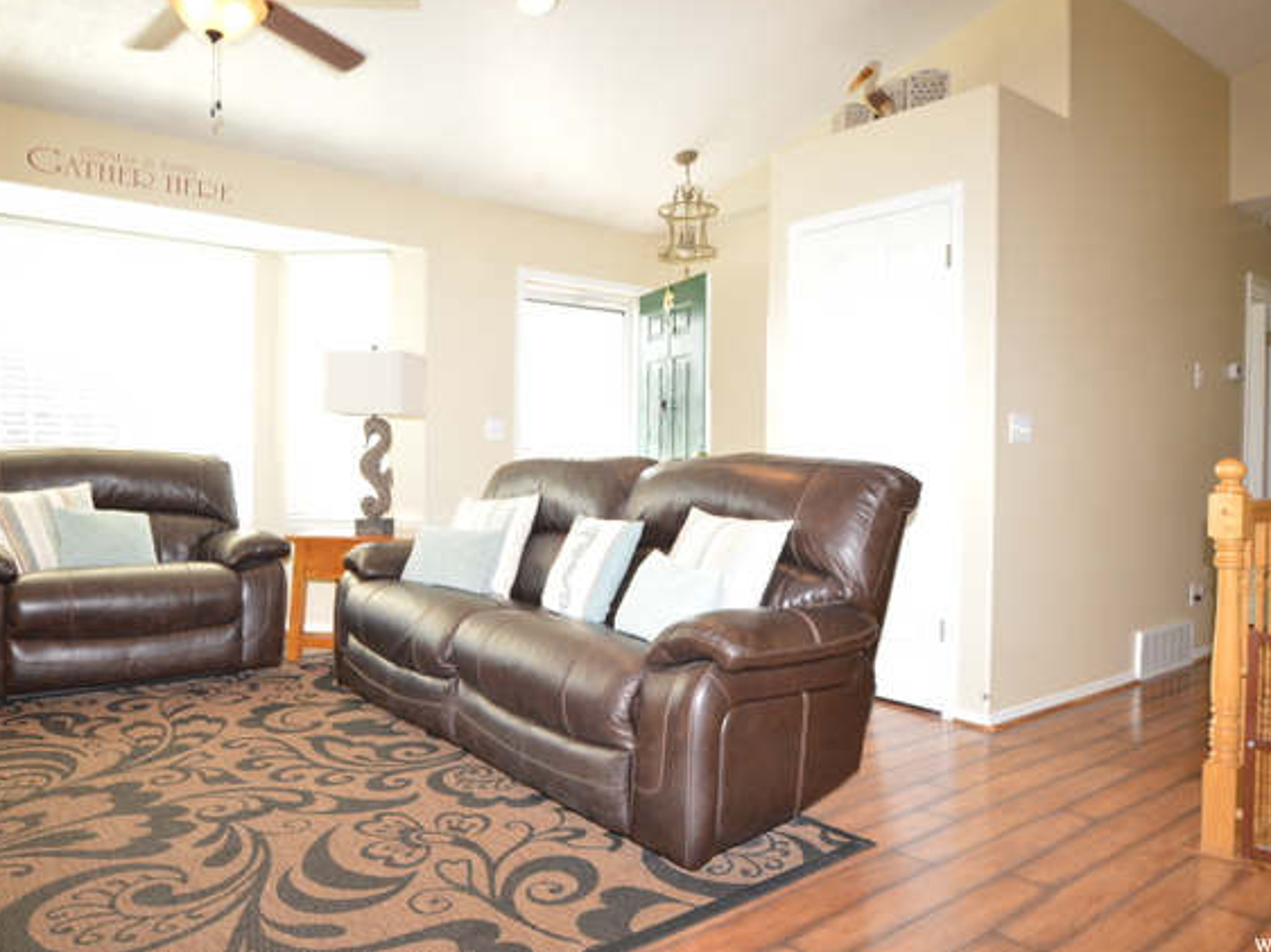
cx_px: 604
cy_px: 473
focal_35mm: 23
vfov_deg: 58.8
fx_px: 844
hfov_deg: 73.9
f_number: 4.5
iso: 400
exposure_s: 1/80
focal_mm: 14
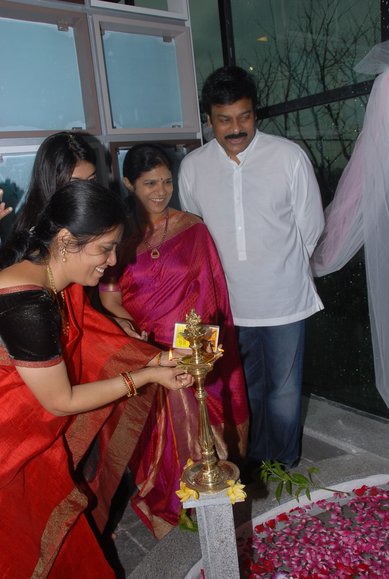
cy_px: 290
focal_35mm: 30
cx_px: 194
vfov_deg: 61.8
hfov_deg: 43.8
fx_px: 484
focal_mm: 20
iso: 200
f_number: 7.1
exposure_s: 1/125
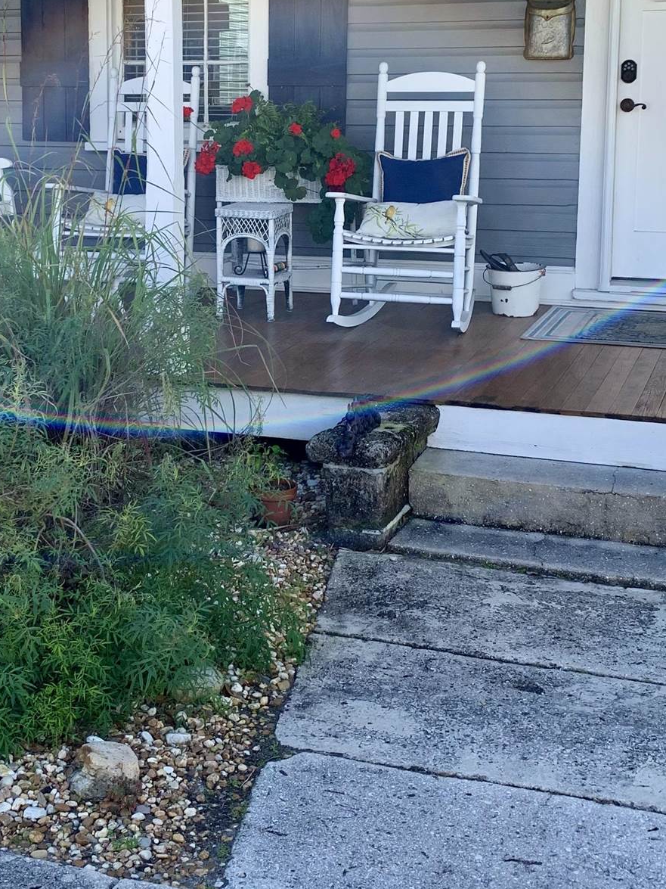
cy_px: 275
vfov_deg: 37.0
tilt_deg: -5.8
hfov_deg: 28.5
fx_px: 1309
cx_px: 269
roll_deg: +0.2
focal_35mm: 51
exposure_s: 1/601
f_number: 1.8
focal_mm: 4.25
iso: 25
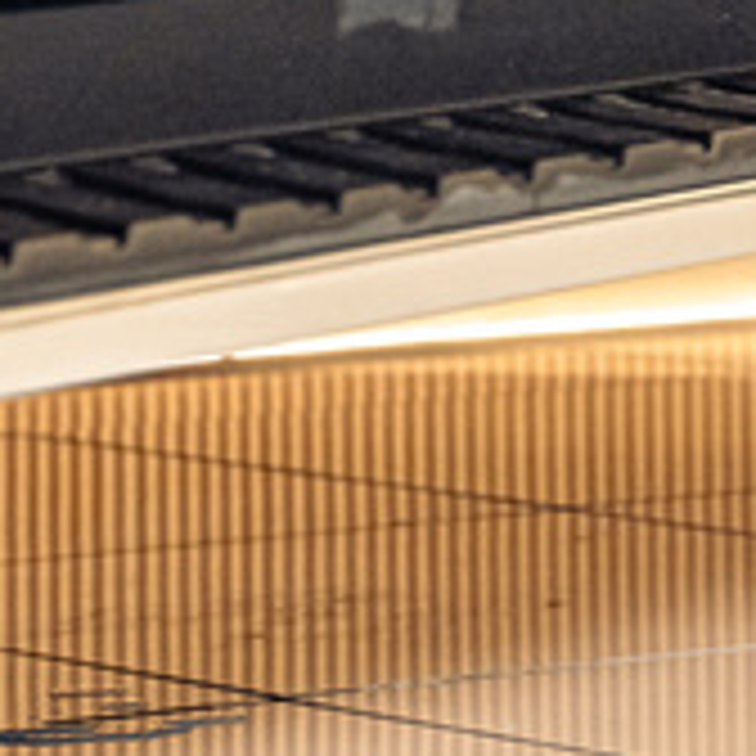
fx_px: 9587
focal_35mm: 388
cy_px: -558
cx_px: 772
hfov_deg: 4.5
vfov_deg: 4.5
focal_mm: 75
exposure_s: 1/200
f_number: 4
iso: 640
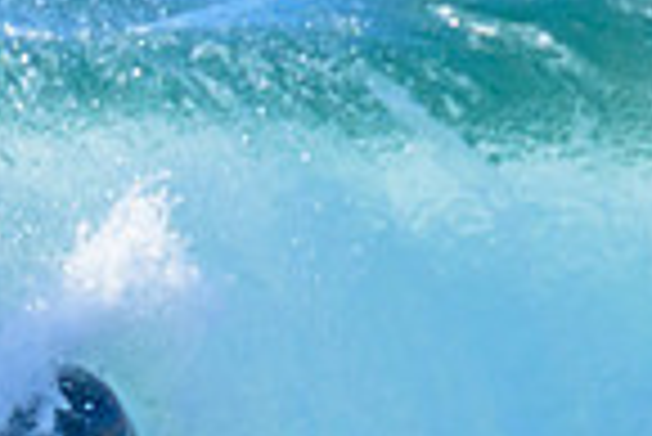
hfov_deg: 0.5
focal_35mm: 3988
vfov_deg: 0.3
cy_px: 361
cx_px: -155
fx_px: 72298
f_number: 11
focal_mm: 800
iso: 2200
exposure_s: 1/2000
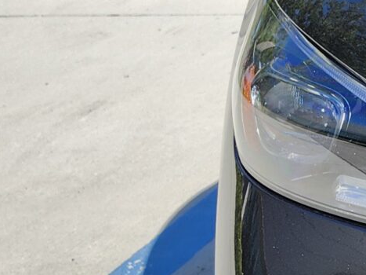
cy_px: 119
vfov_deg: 11.8
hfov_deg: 11.6
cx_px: 975
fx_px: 1332
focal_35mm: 126
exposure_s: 1/960
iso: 25
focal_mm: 5.54
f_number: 1.8
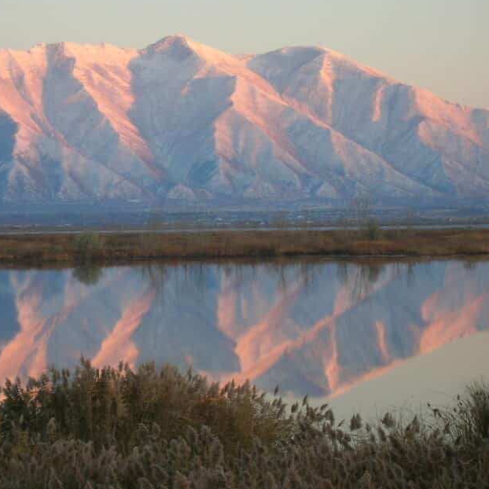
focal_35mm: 144
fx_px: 2301
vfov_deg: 12.1
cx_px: 143
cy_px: 192
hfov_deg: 12.1
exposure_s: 1/30
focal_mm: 16.4
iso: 56
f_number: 4.8
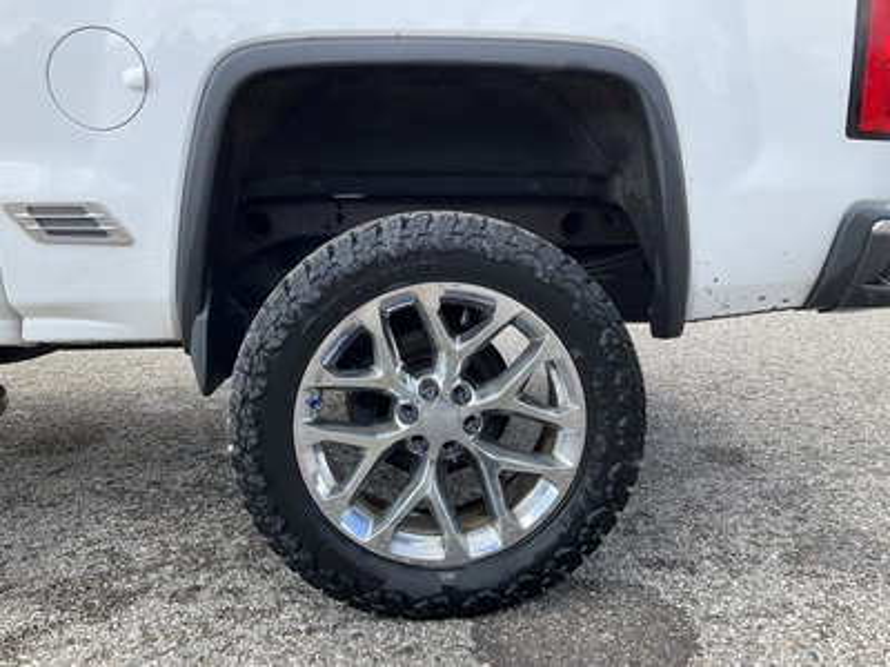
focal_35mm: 29
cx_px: 445
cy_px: 334
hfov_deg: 61.7
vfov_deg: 48.2
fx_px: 746
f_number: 1.8
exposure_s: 1/425
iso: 25
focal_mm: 3
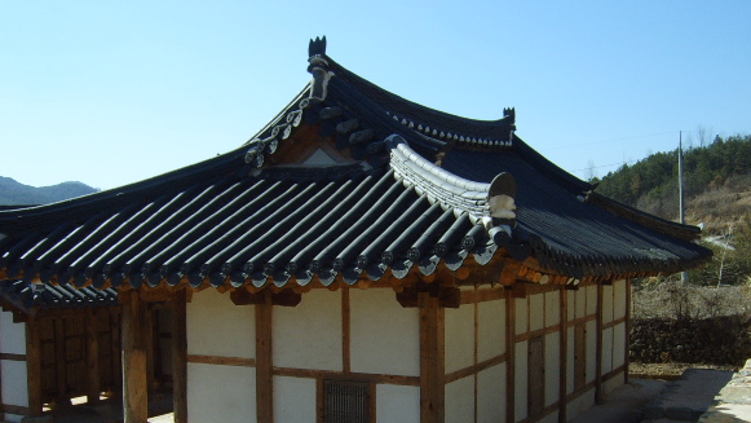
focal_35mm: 42
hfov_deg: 48.3
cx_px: 370
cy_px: 292
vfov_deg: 28.1
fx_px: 836
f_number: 5.8
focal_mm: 5.8
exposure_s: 1/350
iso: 50
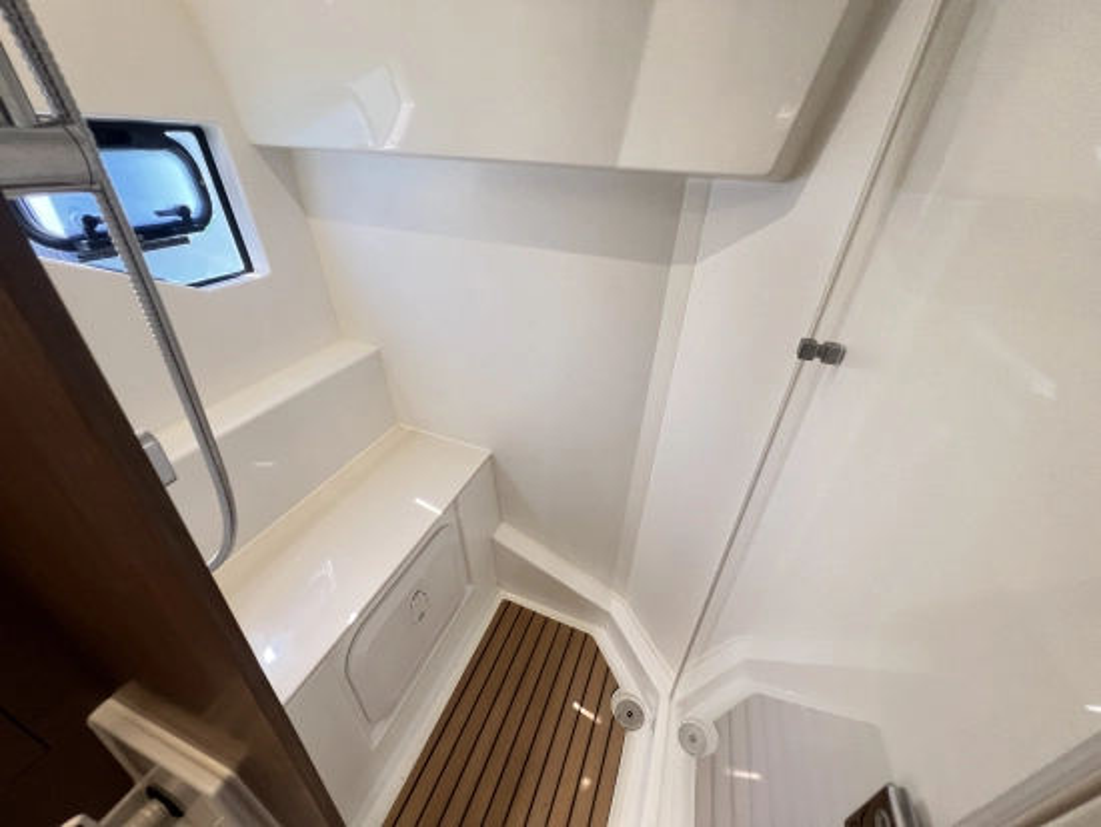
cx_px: 550
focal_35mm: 13
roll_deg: -4.4
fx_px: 414
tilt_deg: -31.4
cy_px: 414
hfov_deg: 106.2
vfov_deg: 90.0
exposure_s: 1/65
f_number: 1.8
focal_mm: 1.57
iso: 250
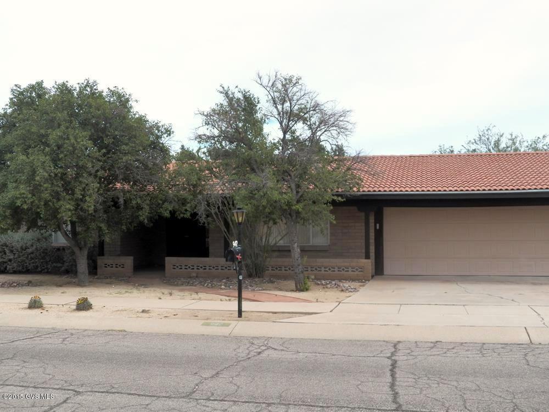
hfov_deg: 46.8
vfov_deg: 36.0
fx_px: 634
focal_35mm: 40
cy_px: 206
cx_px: 274
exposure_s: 1/1600
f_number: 4
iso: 125
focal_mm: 7.1
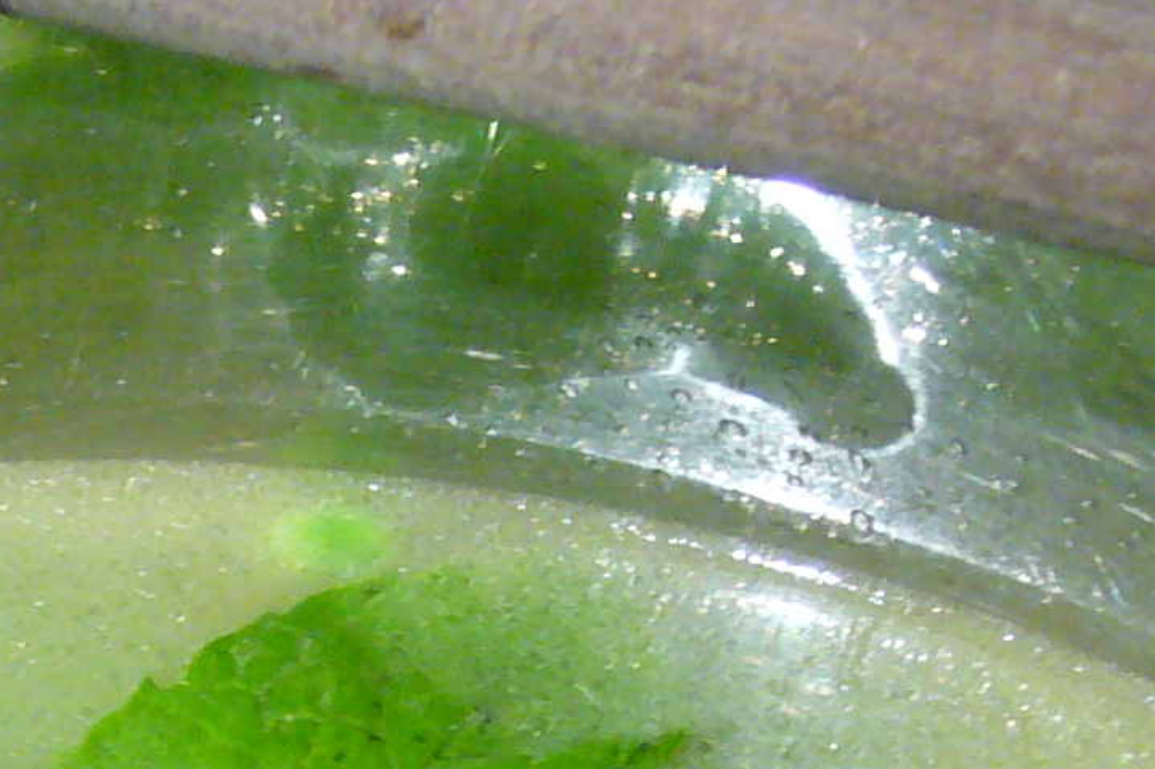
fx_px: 7185
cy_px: 1129
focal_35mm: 224
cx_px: -116
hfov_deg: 9.1
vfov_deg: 6.1
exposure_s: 1/8
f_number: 3.5
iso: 200
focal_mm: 9.1
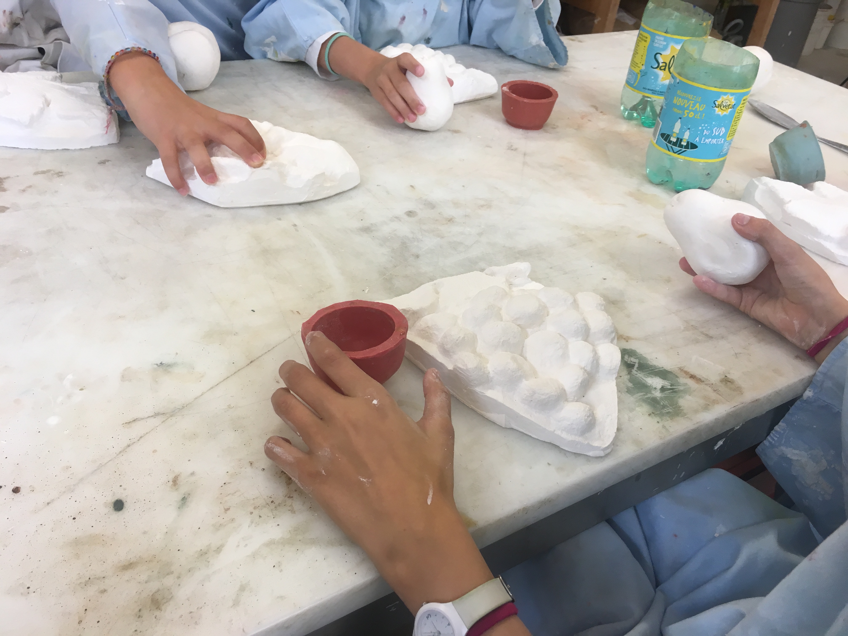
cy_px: 318
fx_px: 710
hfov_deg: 61.7
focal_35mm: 29
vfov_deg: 48.2
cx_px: 424
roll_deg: -7.2
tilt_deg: -36.2
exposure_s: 1/33
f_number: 2.2
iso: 25
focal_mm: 4.15
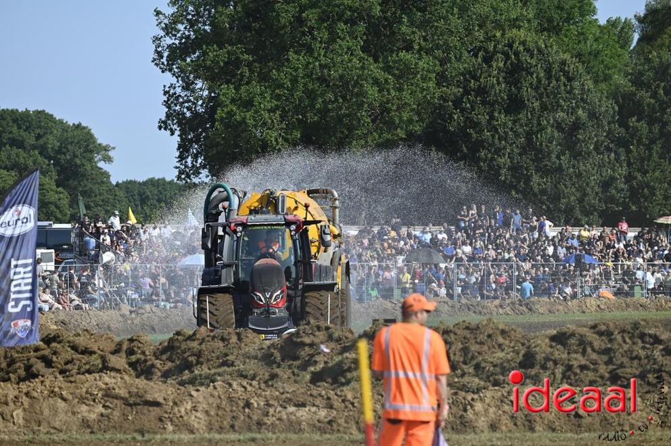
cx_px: 336
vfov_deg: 7.2
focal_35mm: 190
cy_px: 223
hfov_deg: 10.8
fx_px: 3537
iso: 400
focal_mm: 190
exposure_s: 1/2000
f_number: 5.6
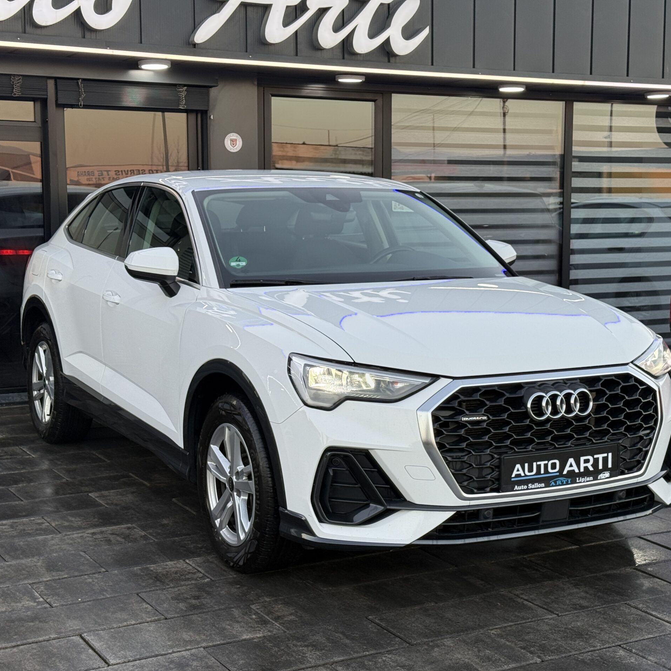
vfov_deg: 30.0
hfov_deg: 30.0
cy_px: 337
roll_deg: -2.5
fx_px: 1250
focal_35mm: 57
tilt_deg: -1.5
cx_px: 360
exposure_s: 1/136
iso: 50
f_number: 1.78
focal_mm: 6.76
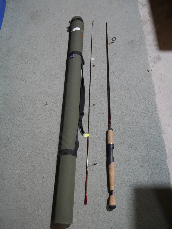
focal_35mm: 30
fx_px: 199
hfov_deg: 46.8
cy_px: 114
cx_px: 86
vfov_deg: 59.9
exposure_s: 1/60
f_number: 3.6
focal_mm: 15
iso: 400
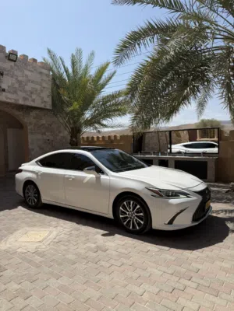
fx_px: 216
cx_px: 117
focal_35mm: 24
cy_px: 156
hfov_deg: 56.8
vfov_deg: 71.6
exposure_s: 1/4673
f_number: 1.78
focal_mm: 6.76
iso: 80
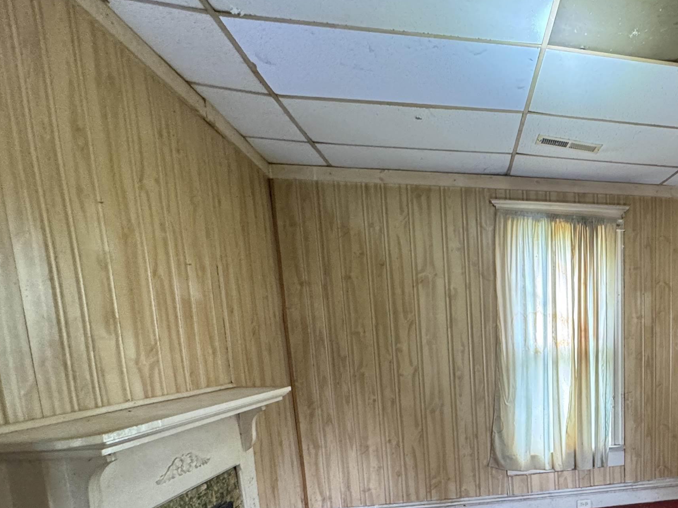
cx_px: 587
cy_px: 417
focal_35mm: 25
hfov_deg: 60.7
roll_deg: +0.2
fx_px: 490
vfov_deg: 51.0
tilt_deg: -10.2
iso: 500
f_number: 2.2
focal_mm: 2.22
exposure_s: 1/60
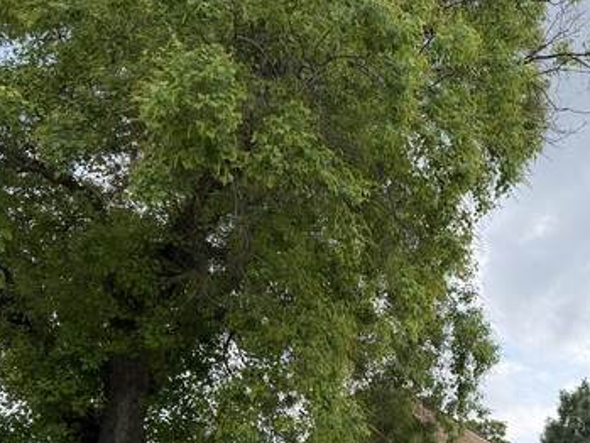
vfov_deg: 31.7
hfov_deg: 41.7
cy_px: 375
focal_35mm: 44
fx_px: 750
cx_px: 438
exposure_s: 1/3279
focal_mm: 6.76
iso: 100
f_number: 1.78
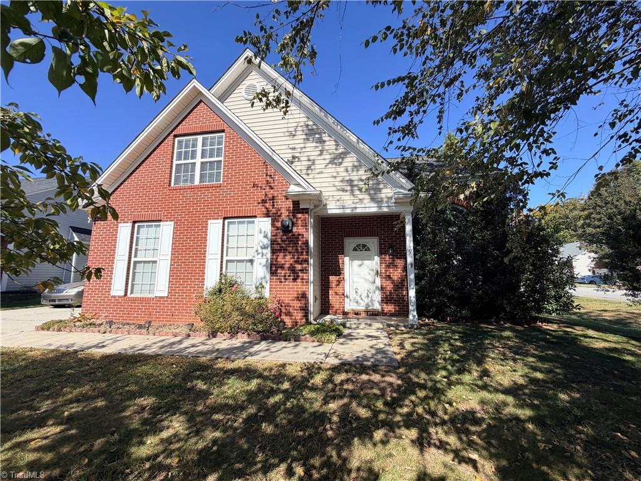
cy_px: 240
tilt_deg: +8.8
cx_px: 320
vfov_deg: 85.7
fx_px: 259
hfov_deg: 102.1
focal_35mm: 14
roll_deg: +0.0
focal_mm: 2.22
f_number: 2.2
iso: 32
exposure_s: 1/770
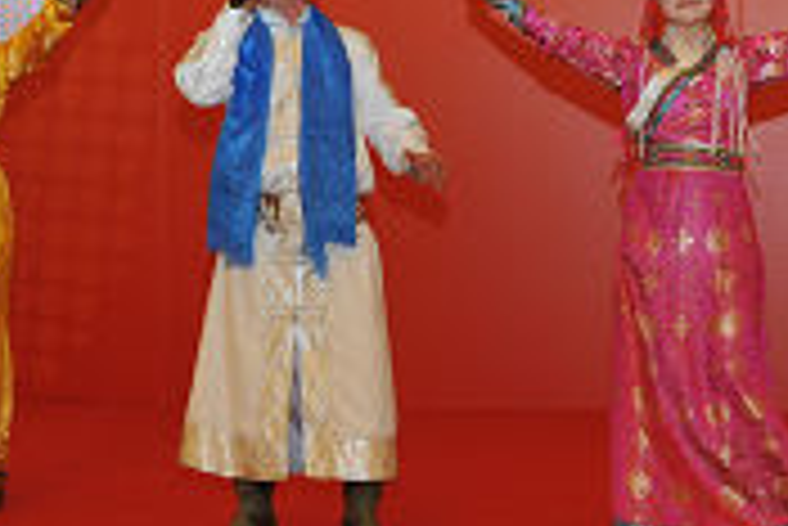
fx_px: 2191
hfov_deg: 20.4
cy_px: 164
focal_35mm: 100
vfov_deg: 13.7
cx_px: 414
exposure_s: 1/60
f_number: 5.6
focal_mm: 35
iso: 400
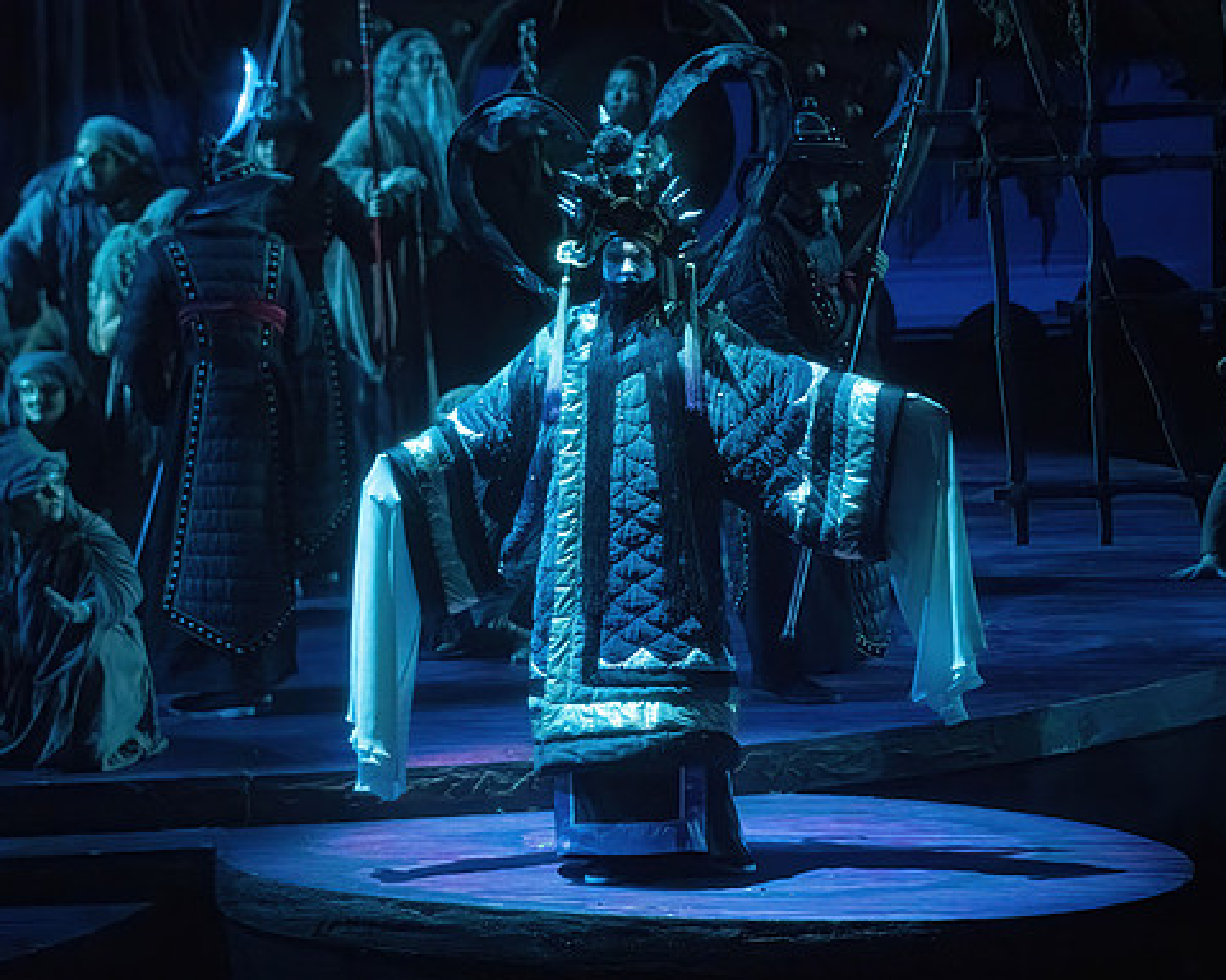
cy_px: 491
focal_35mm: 227
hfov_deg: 8.5
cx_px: 508
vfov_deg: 6.8
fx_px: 8237
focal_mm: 200
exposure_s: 1/400
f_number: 4.5
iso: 20000
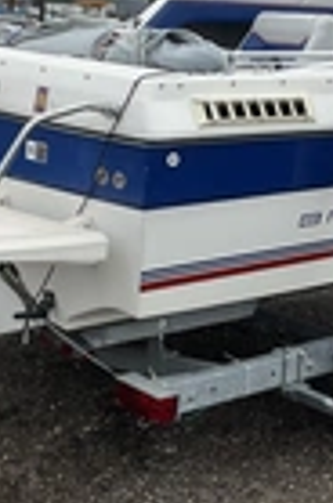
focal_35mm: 87
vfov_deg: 23.3
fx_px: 1213
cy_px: 159
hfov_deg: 15.6
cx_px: 243
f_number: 1.8
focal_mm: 3
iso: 25
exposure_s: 1/2320
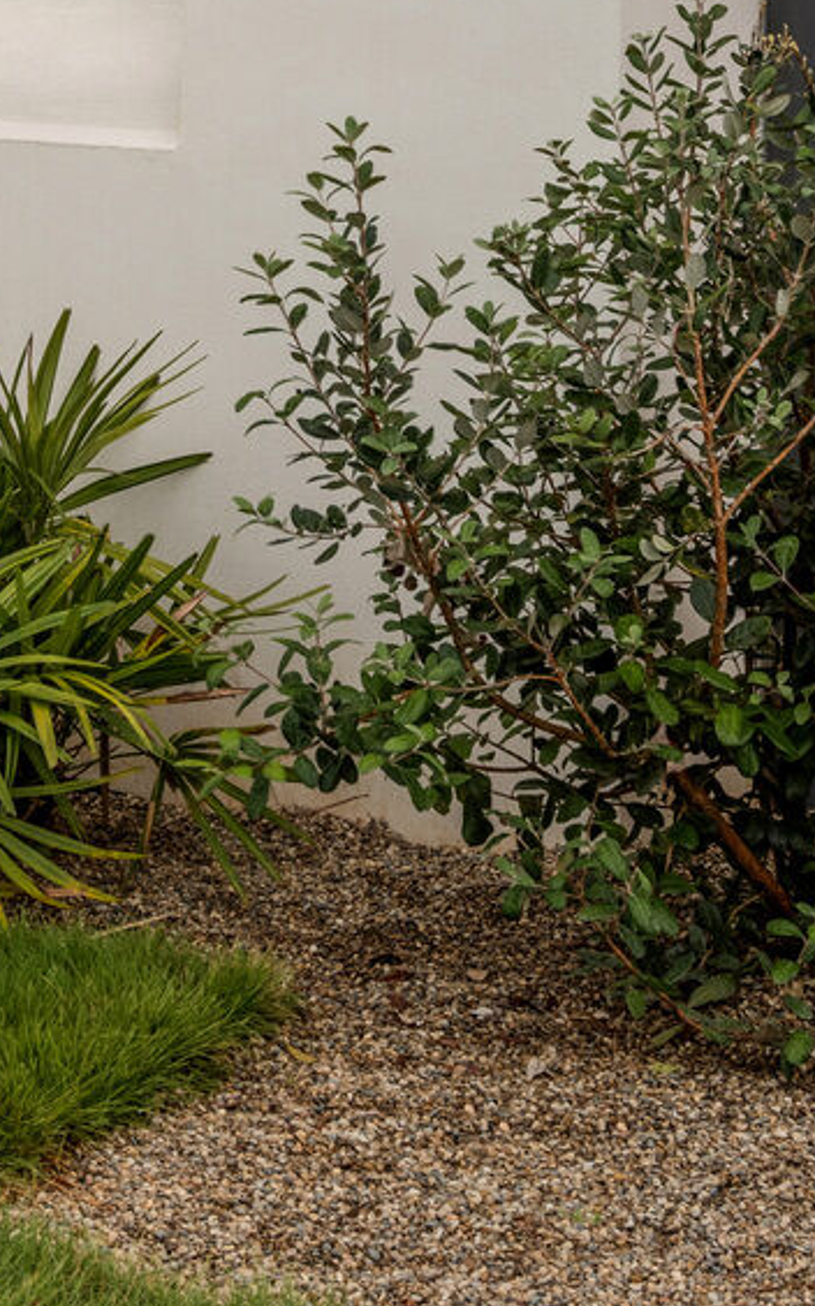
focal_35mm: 143
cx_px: -276
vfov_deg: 13.9
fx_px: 5087
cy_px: -514
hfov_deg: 9.0
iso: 100
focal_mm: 41.1
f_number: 8
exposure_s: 1/200
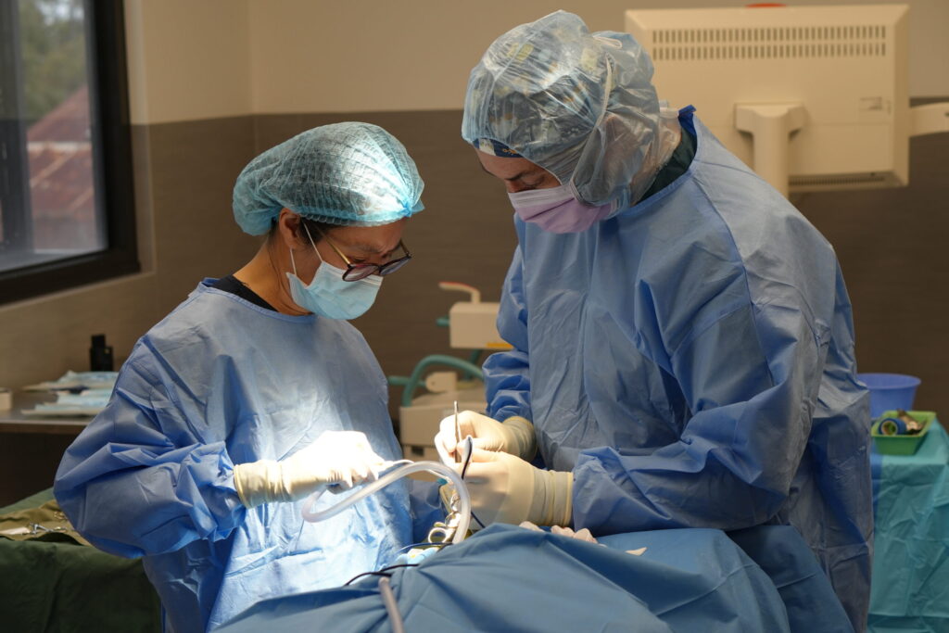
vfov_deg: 18.2
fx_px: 1977
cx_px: 474
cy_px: 316
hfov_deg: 27.0
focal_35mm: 75
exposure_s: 1/160
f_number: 4
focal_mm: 50
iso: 250
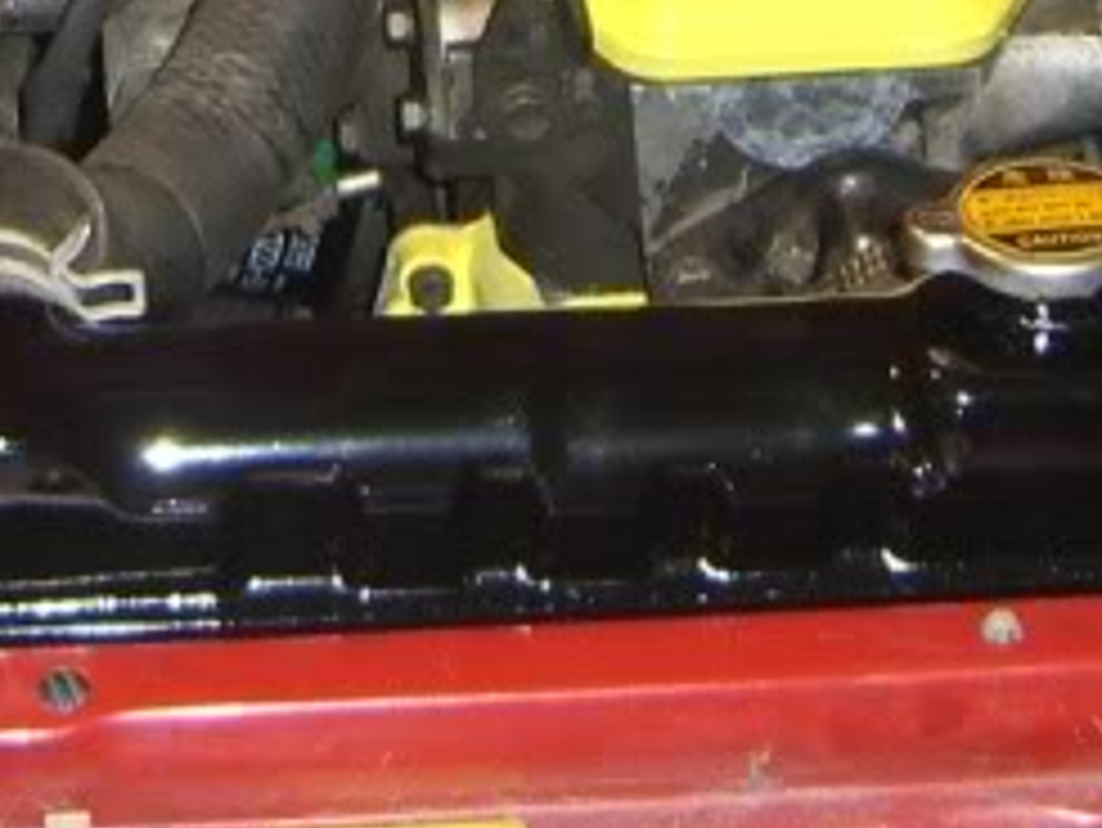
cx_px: 243
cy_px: -868
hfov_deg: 12.4
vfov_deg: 8.8
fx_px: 5064
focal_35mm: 159
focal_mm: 7.9
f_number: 2.8
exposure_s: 1/60
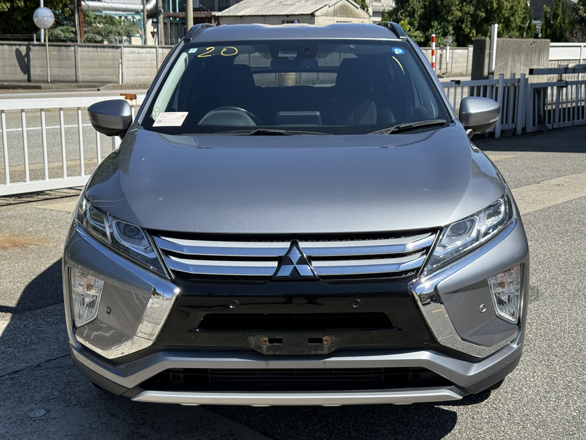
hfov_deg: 39.7
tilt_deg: -11.0
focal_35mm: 48
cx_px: 293
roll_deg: -0.7
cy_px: 220
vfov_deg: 30.3
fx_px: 813
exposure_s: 1/4587
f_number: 1.78
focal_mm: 6.76
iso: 100
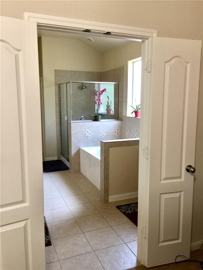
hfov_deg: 48.2
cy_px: 135
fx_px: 227
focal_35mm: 29
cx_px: 102
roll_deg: +0.1
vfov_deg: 61.7
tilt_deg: -6.9
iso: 40
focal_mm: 4.15
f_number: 2.2
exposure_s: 1/15
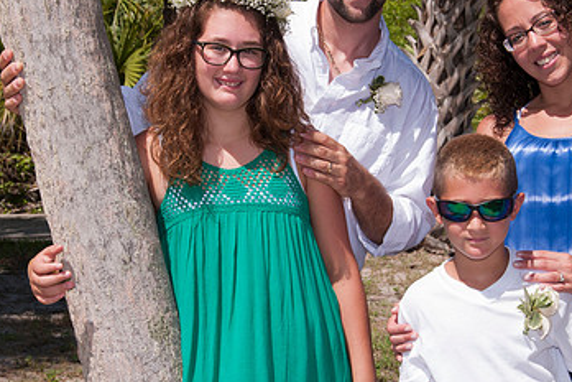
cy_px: 149
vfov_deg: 13.7
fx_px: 1589
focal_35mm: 100
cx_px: 309
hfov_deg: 20.4
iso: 100
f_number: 10
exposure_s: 1/250
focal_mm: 40
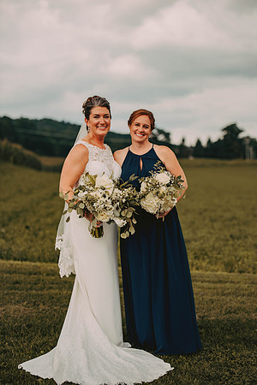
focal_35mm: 86
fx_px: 921
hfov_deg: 15.9
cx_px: 128
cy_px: 192
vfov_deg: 23.6
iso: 200
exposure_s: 1/1000
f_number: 2.8
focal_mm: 86
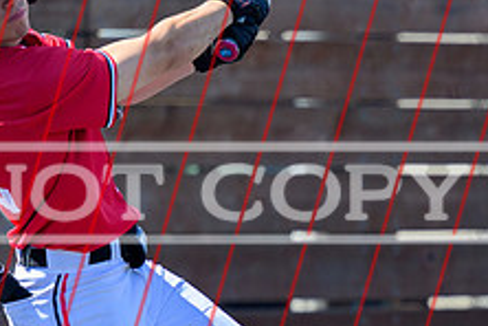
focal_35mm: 552
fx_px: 7482
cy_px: 301
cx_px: 259
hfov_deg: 3.7
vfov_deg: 2.5
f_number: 2.8
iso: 560
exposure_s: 1/3200
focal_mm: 135
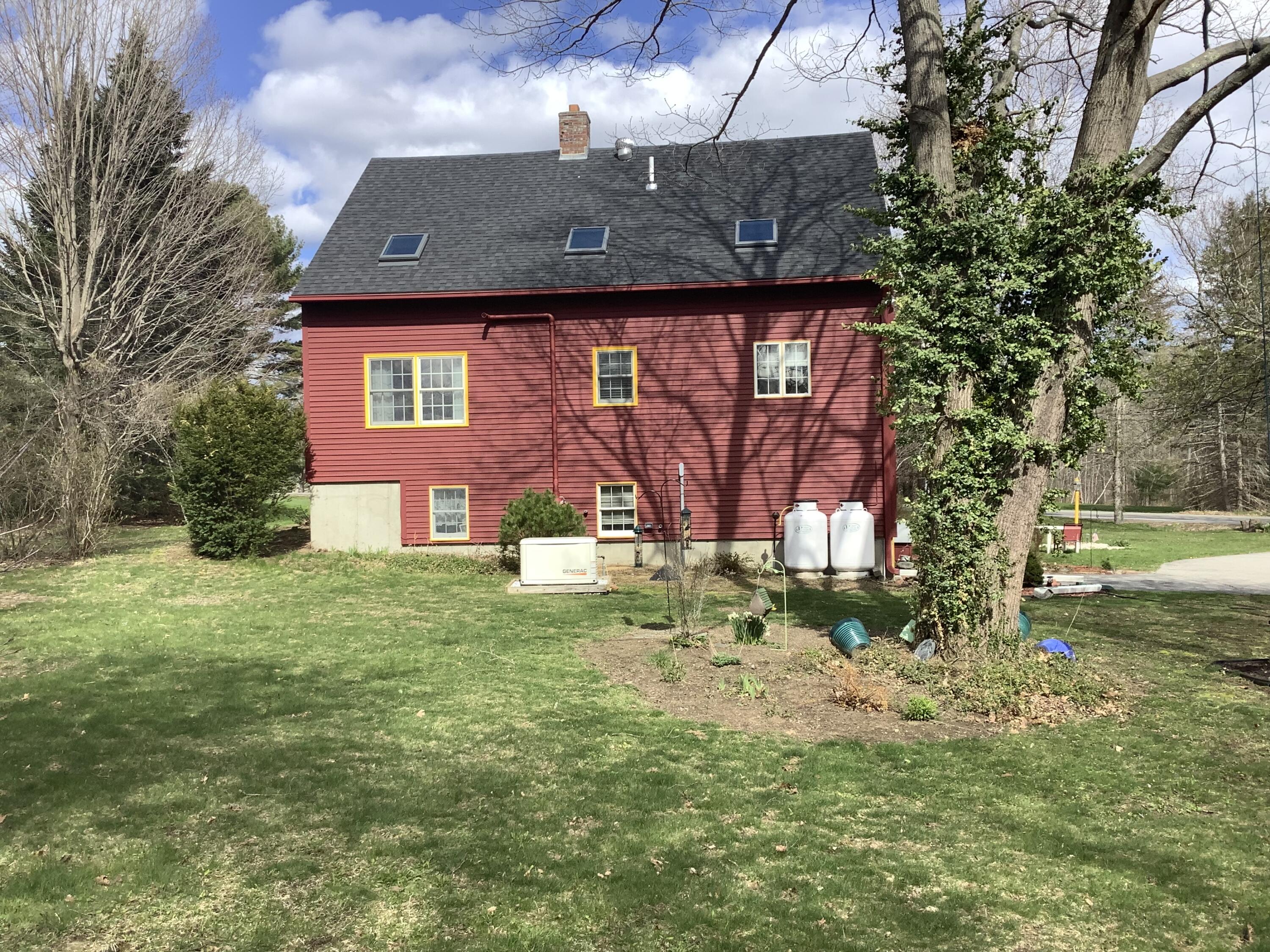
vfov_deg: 45.4
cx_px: 635
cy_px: 476
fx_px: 1137
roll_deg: +0.1
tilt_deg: -0.7
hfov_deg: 58.4
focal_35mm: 31
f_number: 2.4
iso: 25
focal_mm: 3.3
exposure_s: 1/886
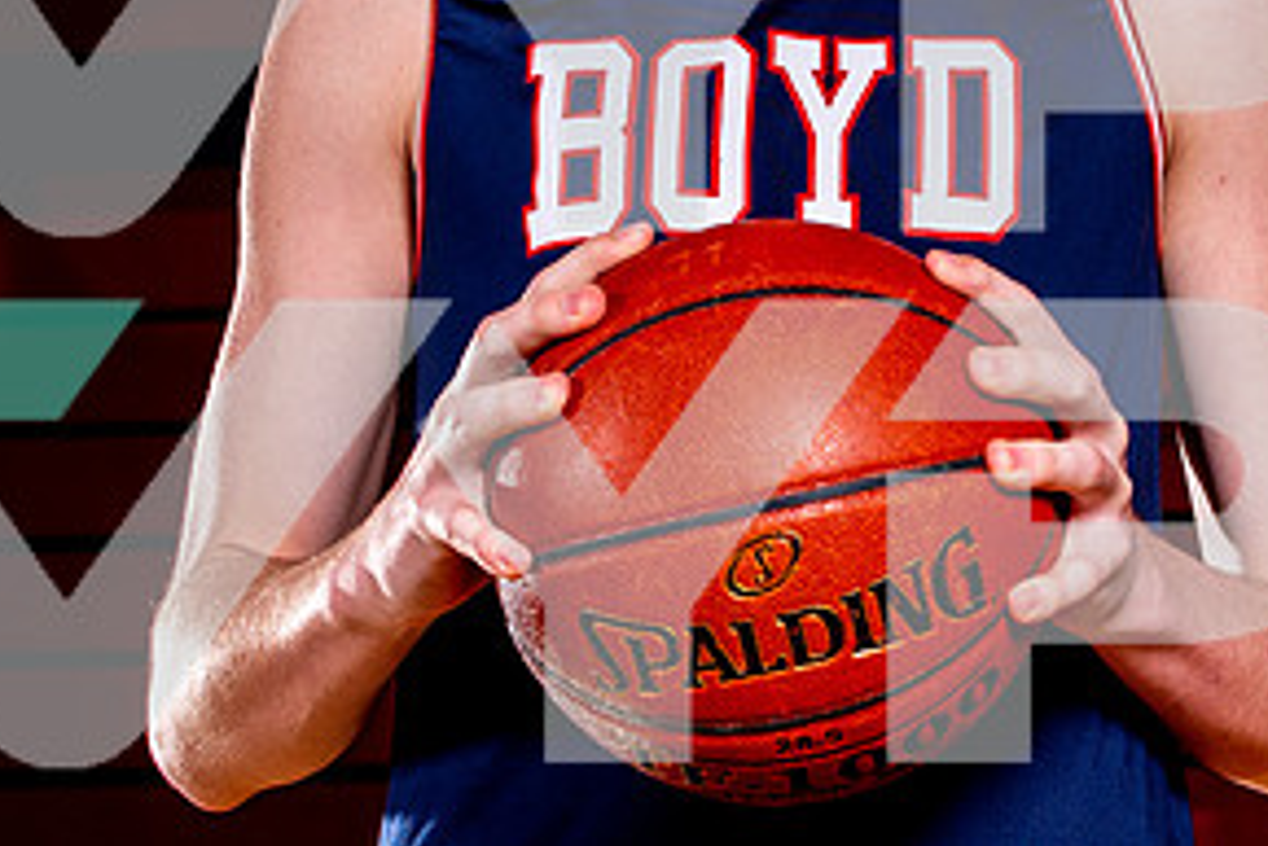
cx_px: 824
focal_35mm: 122
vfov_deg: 11.1
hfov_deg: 16.7
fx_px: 4299
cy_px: -12
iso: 100
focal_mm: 52
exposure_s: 1/125
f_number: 5.6
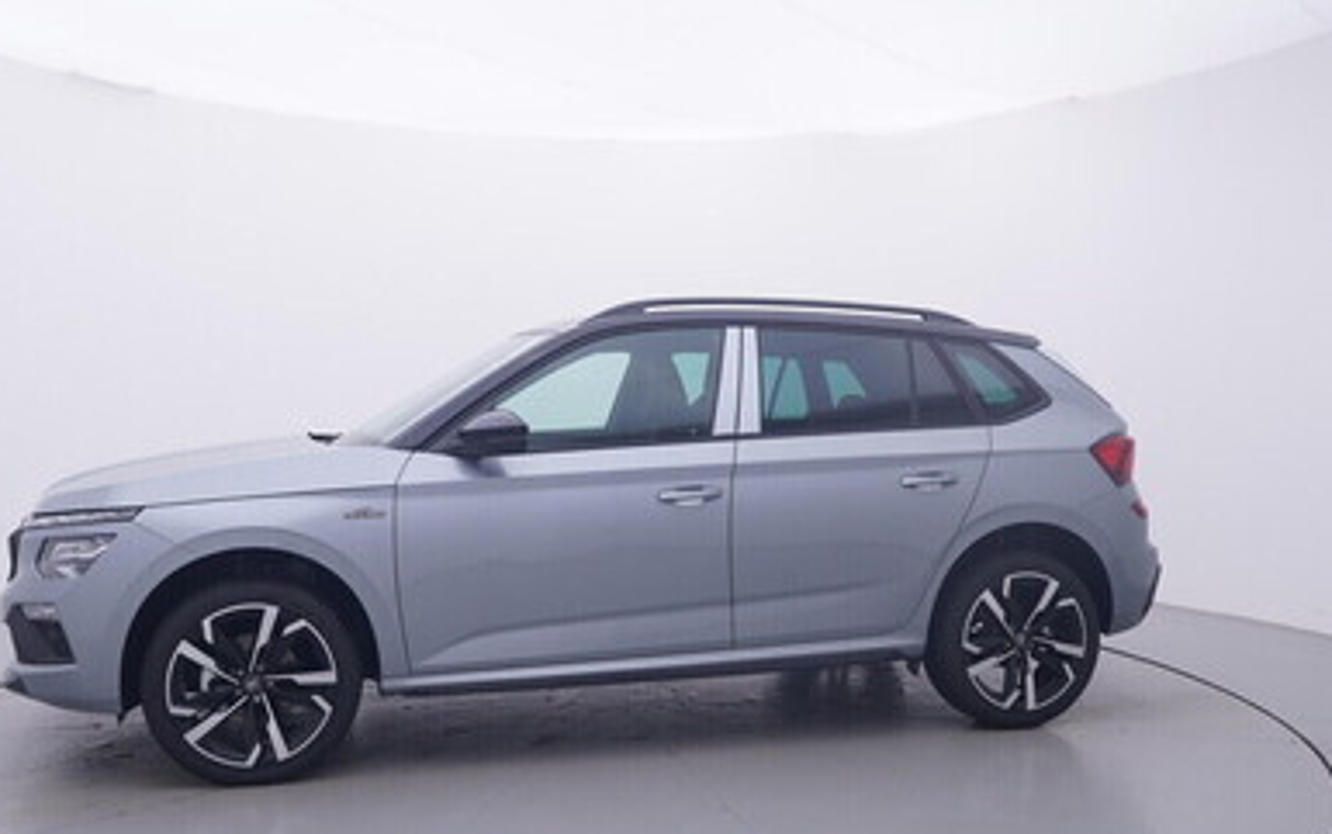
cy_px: 462
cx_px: 624
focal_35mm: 33
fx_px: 1189
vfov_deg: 38.6
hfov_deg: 58.5
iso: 200
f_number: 5
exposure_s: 1/80
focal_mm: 15
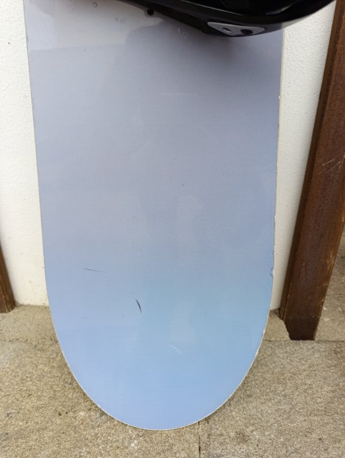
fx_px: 305
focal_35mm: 23
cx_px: 172
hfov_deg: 59.0
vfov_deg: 73.9
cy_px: 229
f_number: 1.6
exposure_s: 1/100
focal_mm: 6.14
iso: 64
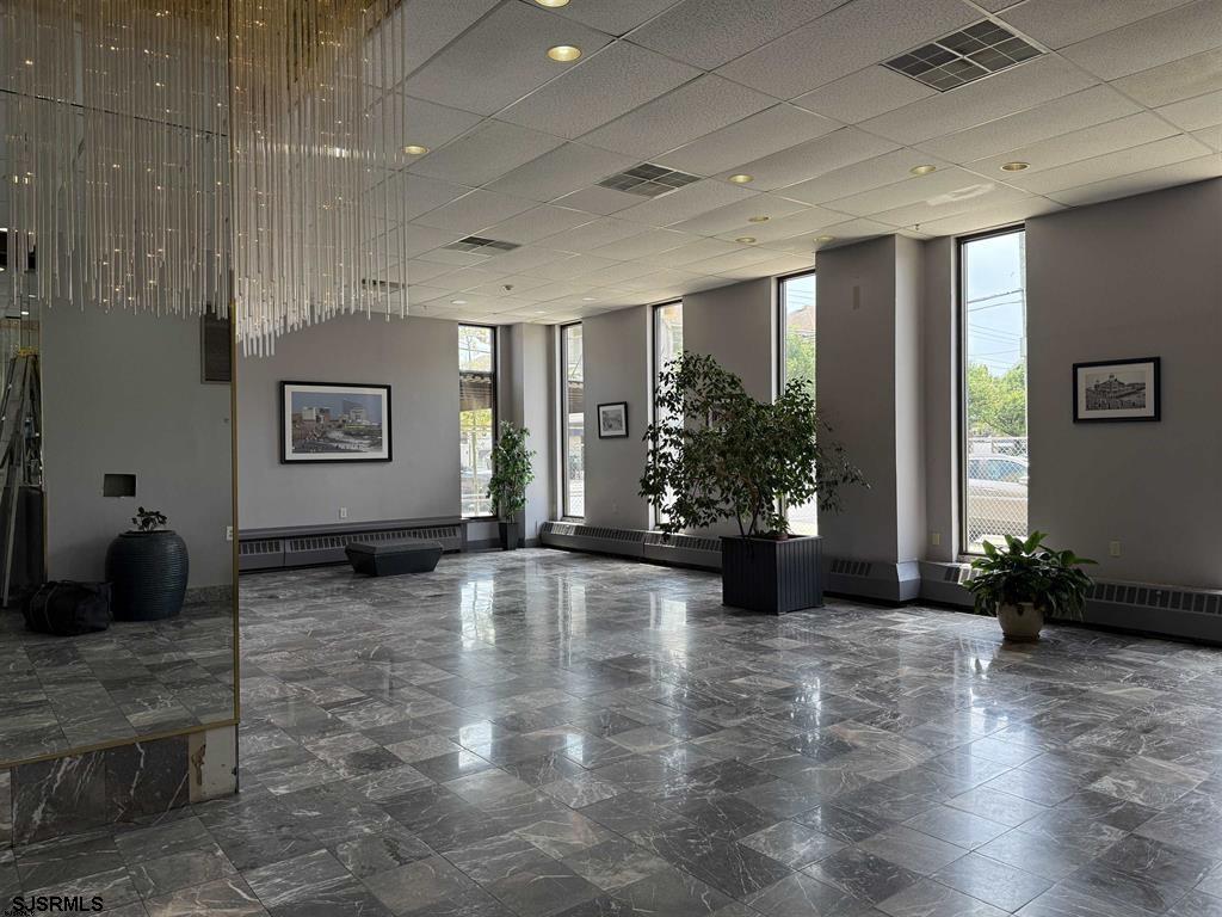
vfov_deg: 56.8
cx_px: 611
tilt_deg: +0.6
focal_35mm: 24
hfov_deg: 71.6
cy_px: 458
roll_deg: +0.6
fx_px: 847
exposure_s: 1/223
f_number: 1.78
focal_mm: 6.76
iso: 125
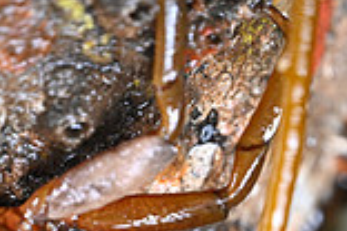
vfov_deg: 3.5
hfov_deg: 5.3
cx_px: 182
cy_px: 403
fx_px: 3759
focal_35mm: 390
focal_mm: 105
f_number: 3
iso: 1800
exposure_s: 1/160
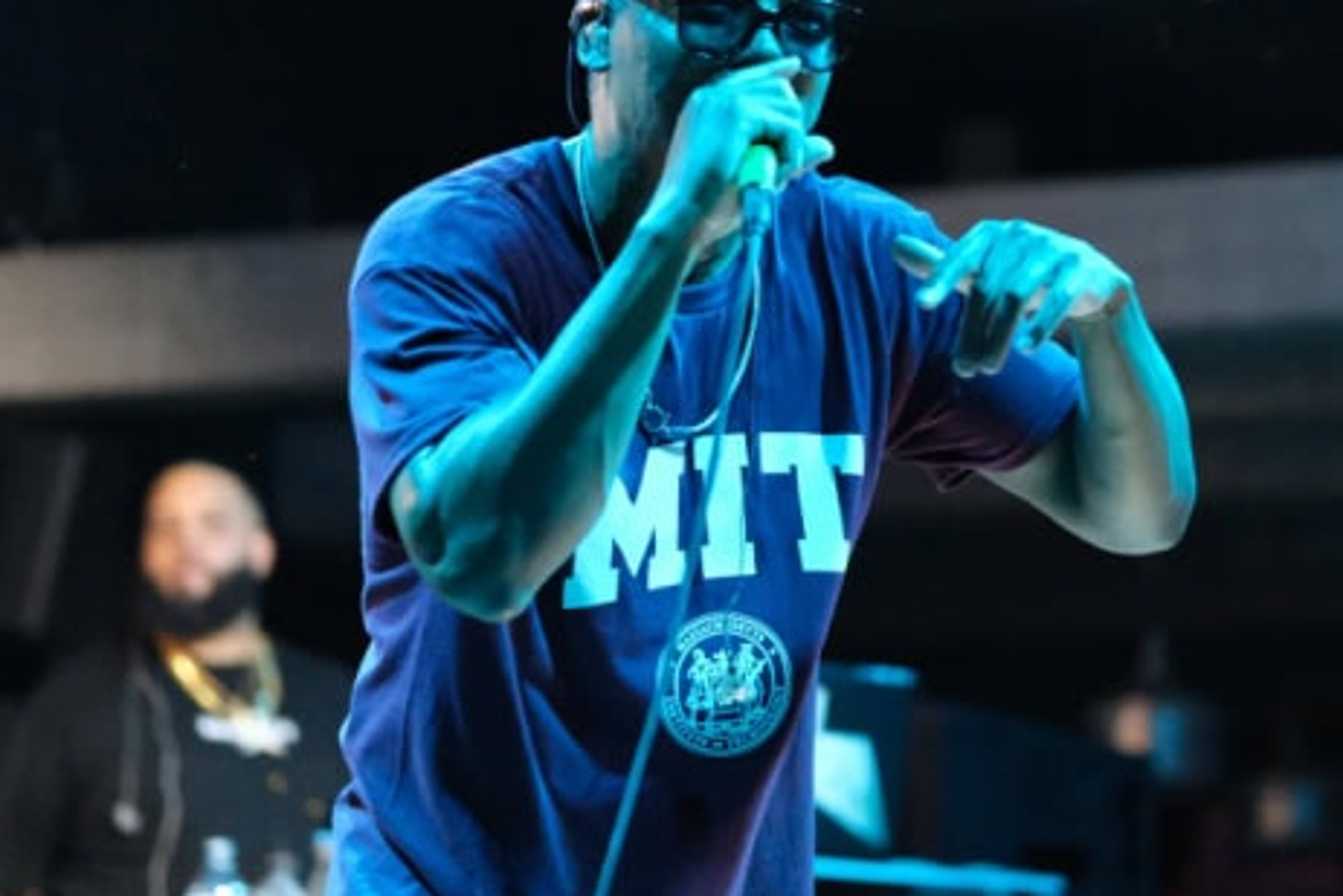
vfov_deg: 9.4
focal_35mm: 145
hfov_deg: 14.1
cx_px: 821
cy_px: 199
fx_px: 5411
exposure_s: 1/210
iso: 8000
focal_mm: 56
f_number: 1.4
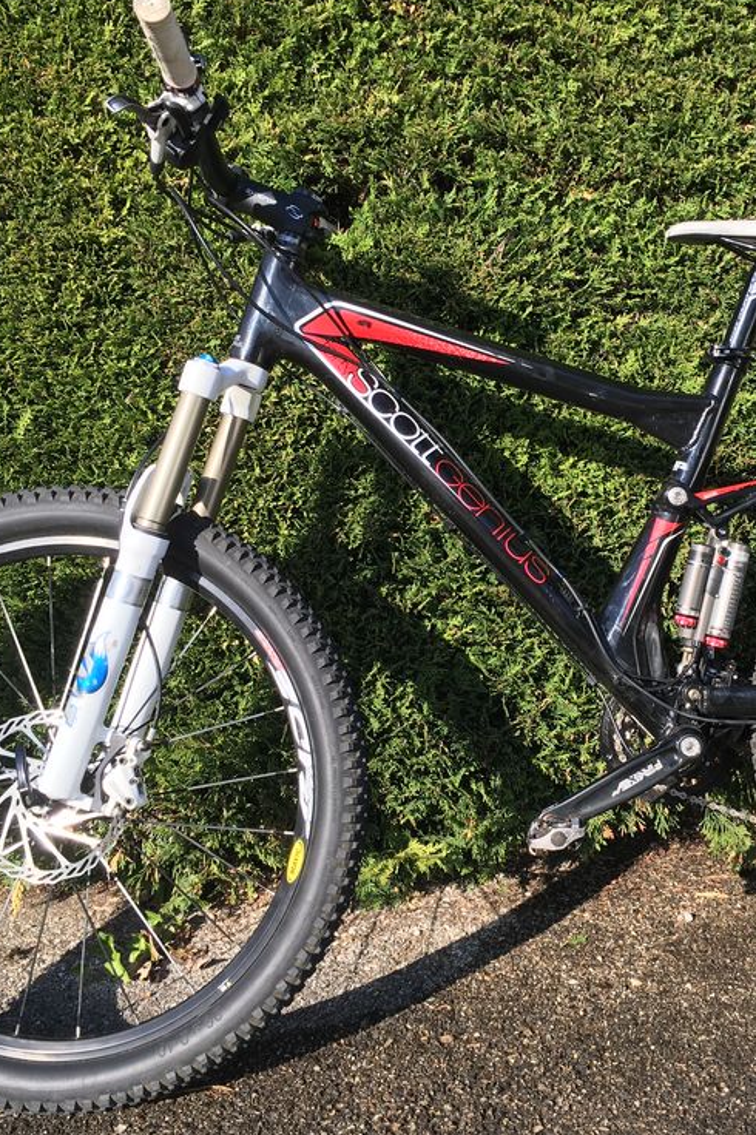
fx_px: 1293
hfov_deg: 32.1
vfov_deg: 47.4
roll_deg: -2.2
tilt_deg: -8.9
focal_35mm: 41
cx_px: 552
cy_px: 558
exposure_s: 1/630
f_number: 2.2
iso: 25
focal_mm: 4.15
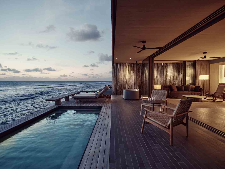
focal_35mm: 18
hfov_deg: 87.8
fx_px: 117
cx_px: 112
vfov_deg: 71.6
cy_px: 84
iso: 400
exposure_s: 1/8
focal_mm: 23
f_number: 5.6
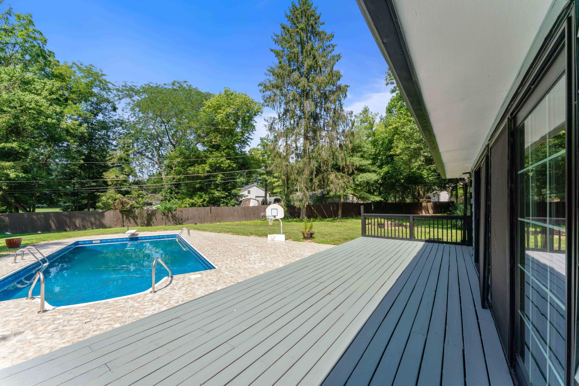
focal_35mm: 14
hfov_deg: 104.2
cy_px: 193
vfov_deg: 81.2
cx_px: 290
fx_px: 225
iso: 320
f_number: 14
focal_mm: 14
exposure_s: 1/200
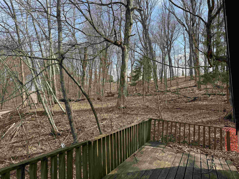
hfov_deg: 71.6
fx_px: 166
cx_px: 120
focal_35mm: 24
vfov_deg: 56.8
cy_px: 90
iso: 80
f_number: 1.78
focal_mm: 6.76
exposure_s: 1/1618
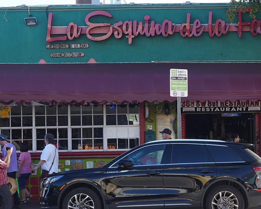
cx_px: 210
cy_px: 115
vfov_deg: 16.2
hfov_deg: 19.9
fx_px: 734
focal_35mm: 95
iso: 200
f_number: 9
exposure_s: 1/100
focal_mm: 38
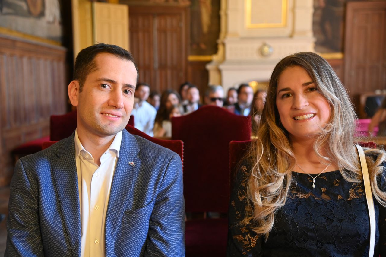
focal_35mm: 48
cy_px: 128
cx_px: 193
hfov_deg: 41.1
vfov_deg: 28.0
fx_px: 514
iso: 3200
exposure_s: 1/60
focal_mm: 48
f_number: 4
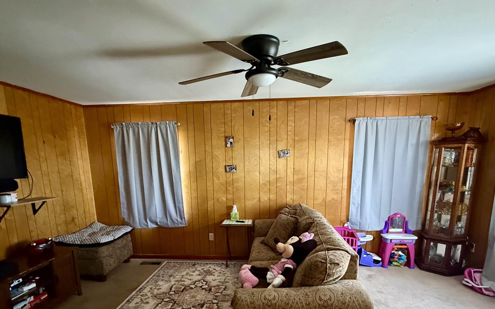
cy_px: 213
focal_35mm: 20
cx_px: 249
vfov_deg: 58.0
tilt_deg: -10.1
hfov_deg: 85.1
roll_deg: +0.5
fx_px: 270
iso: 1000
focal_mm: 2.22
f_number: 2.2
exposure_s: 1/60
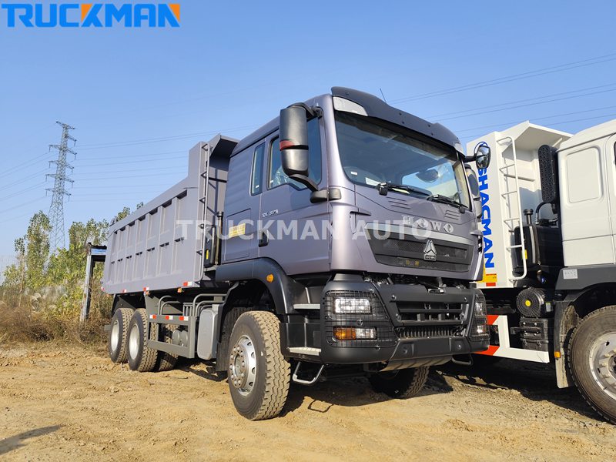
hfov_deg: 73.9
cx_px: 308
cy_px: 231
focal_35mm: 23
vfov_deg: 58.9
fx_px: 409
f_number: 1.65
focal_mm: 6.14
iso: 50
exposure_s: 1/810
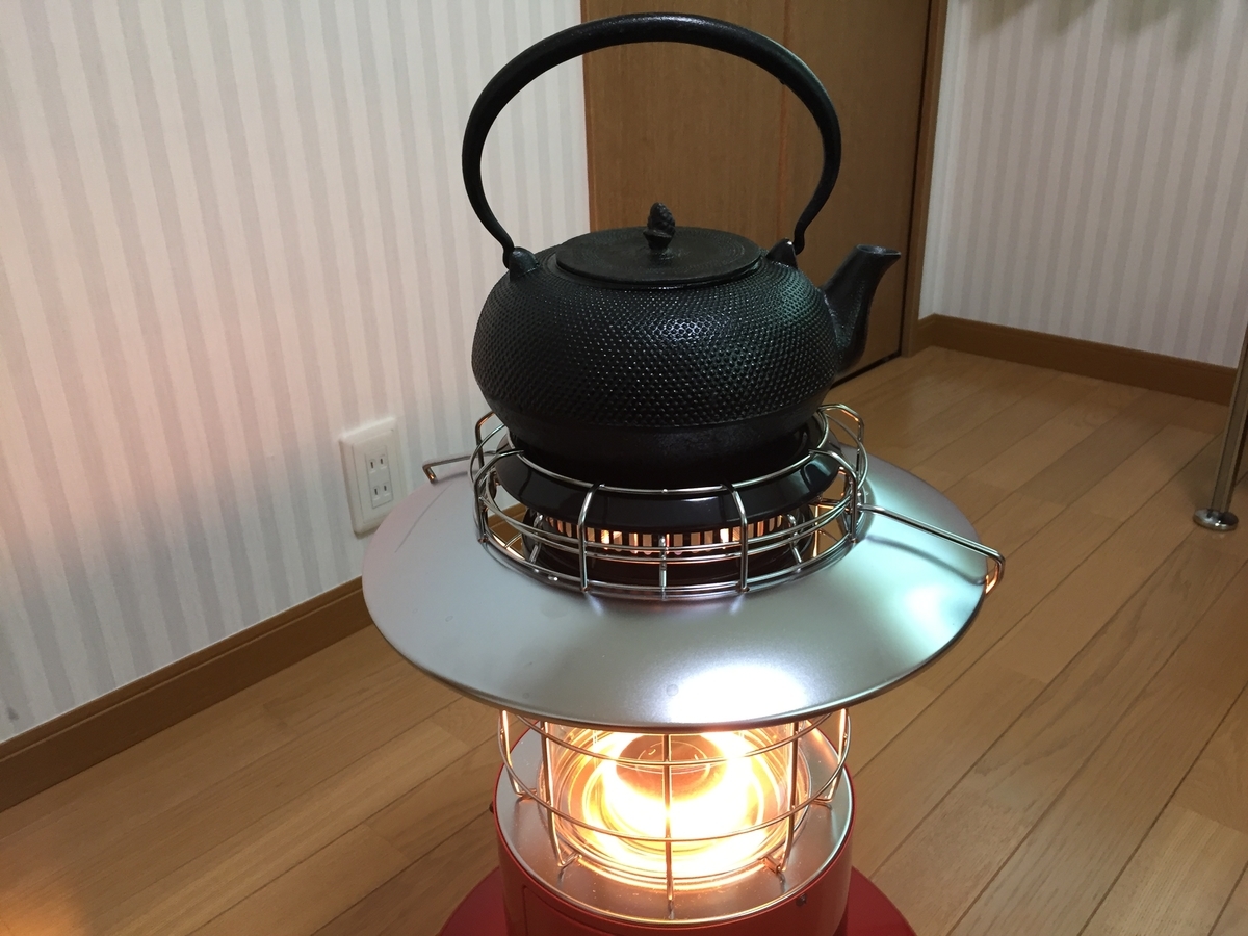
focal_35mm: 29
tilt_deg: -24.0
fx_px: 1046
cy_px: 468
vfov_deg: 48.2
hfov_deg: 61.7
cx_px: 624
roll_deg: +1.3
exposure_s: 1/30
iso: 100
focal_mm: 4.15
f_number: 2.2
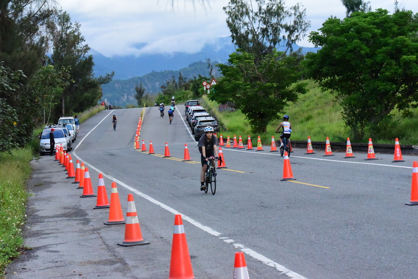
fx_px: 1185
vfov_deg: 13.4
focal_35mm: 102
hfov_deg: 20.0
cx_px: 209
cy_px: 140
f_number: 14
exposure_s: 1/3200
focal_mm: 102
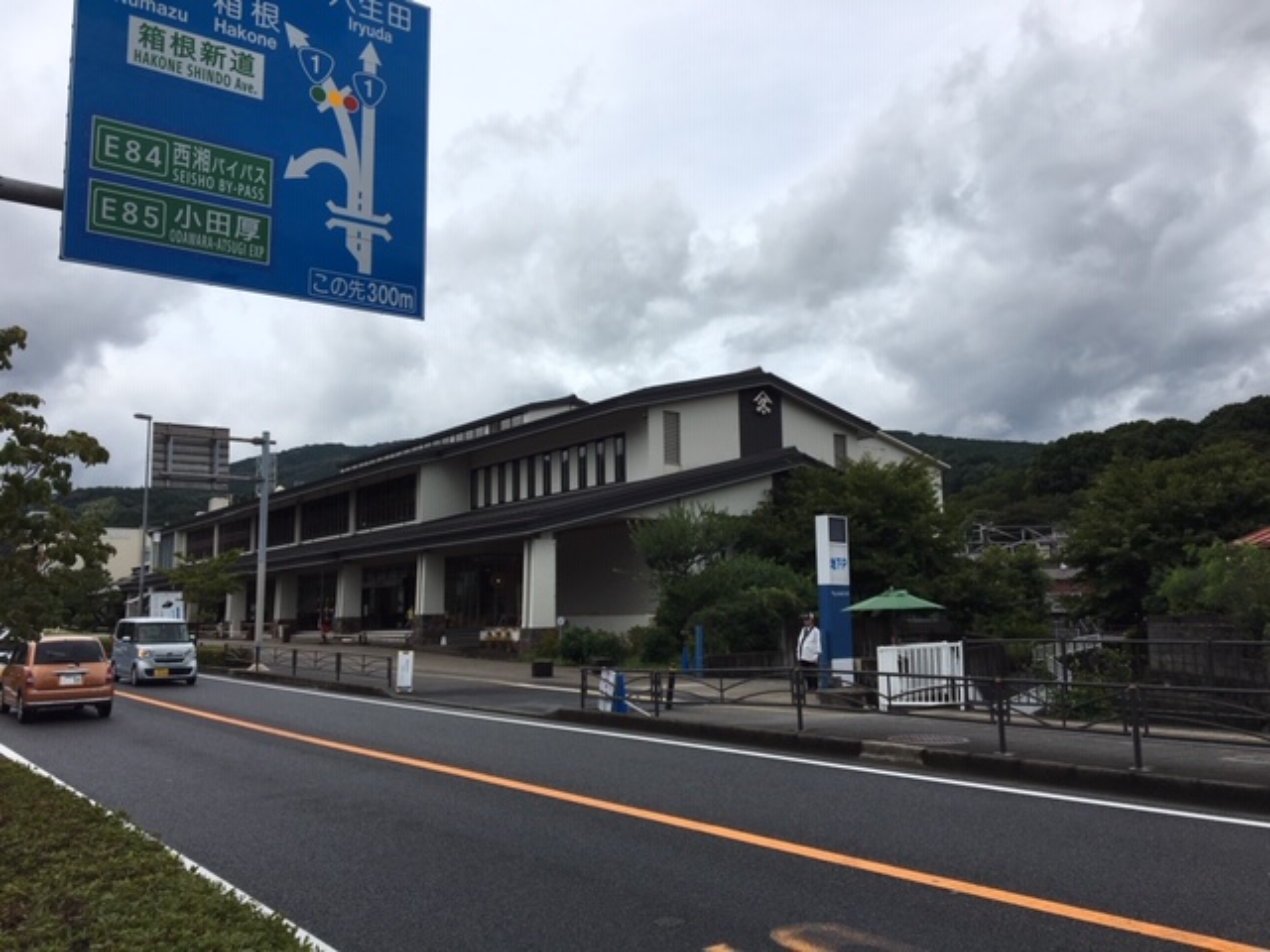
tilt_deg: +7.8
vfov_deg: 48.2
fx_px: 1064
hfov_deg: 61.7
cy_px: 476
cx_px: 635
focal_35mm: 29
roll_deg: +0.5
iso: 25
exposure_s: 1/3205
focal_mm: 4.15
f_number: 2.2
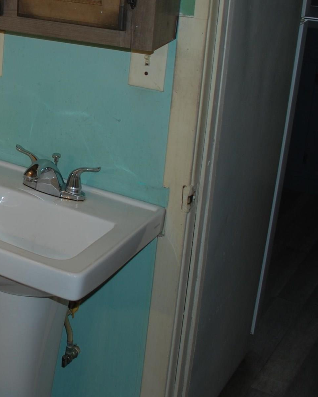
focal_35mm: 65
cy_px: 91
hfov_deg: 21.1
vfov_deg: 28.6
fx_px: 765
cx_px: -109
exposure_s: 1/60
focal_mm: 18
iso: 100
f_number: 3.5
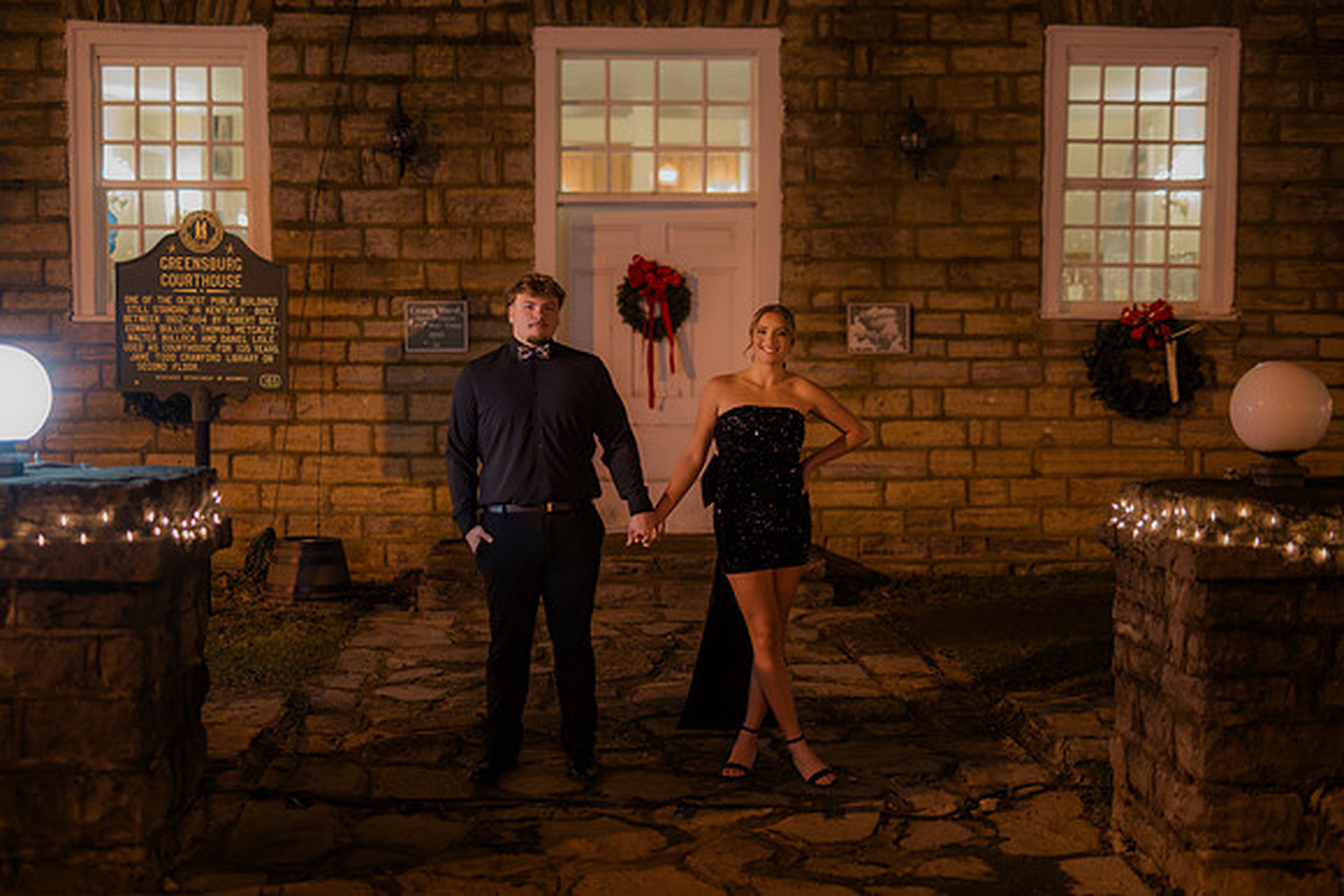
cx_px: 672
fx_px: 1867
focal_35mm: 50
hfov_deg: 39.6
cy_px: 448
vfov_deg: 27.0
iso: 2500
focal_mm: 50
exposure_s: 1/100
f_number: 1.4
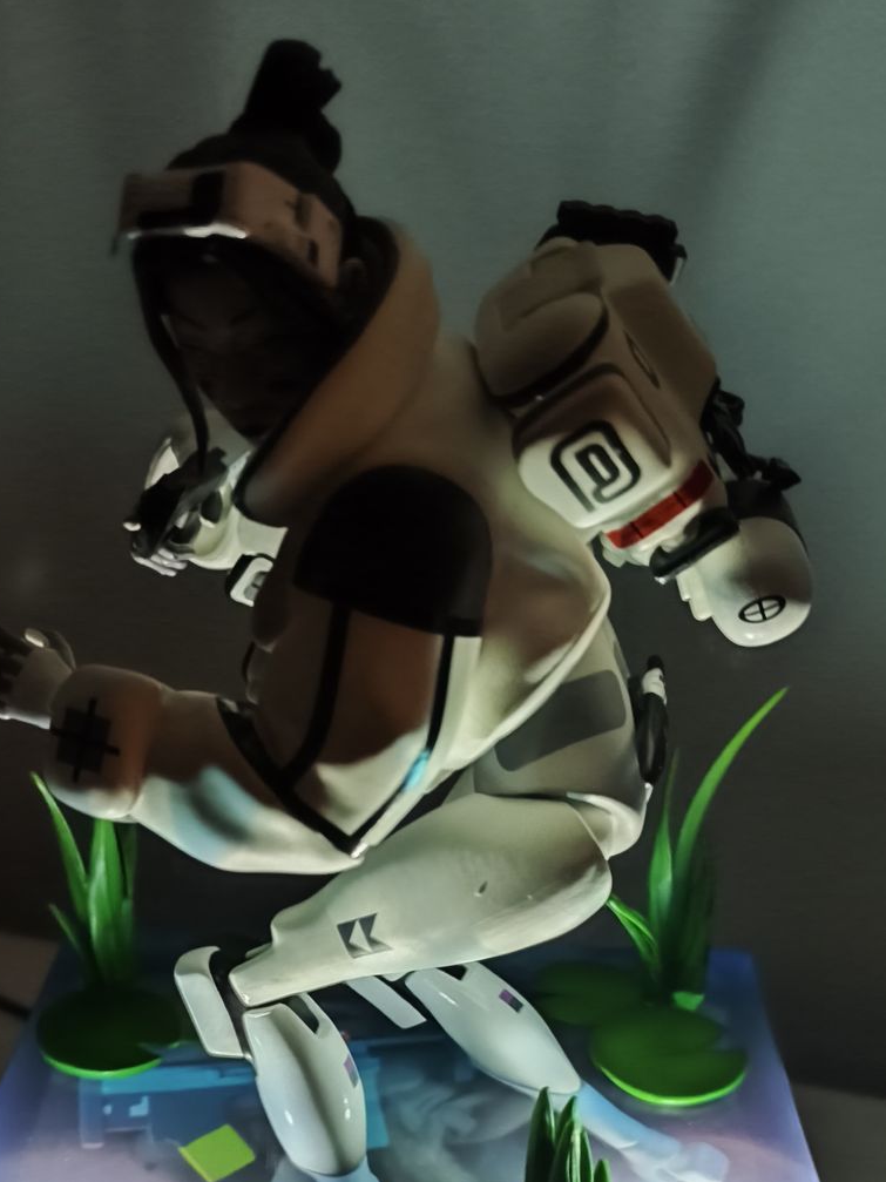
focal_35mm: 39
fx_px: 1331
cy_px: 942
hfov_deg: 36.7
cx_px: 377
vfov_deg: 45.5
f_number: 1.65
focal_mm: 6.14
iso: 12800
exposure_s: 1/6.25
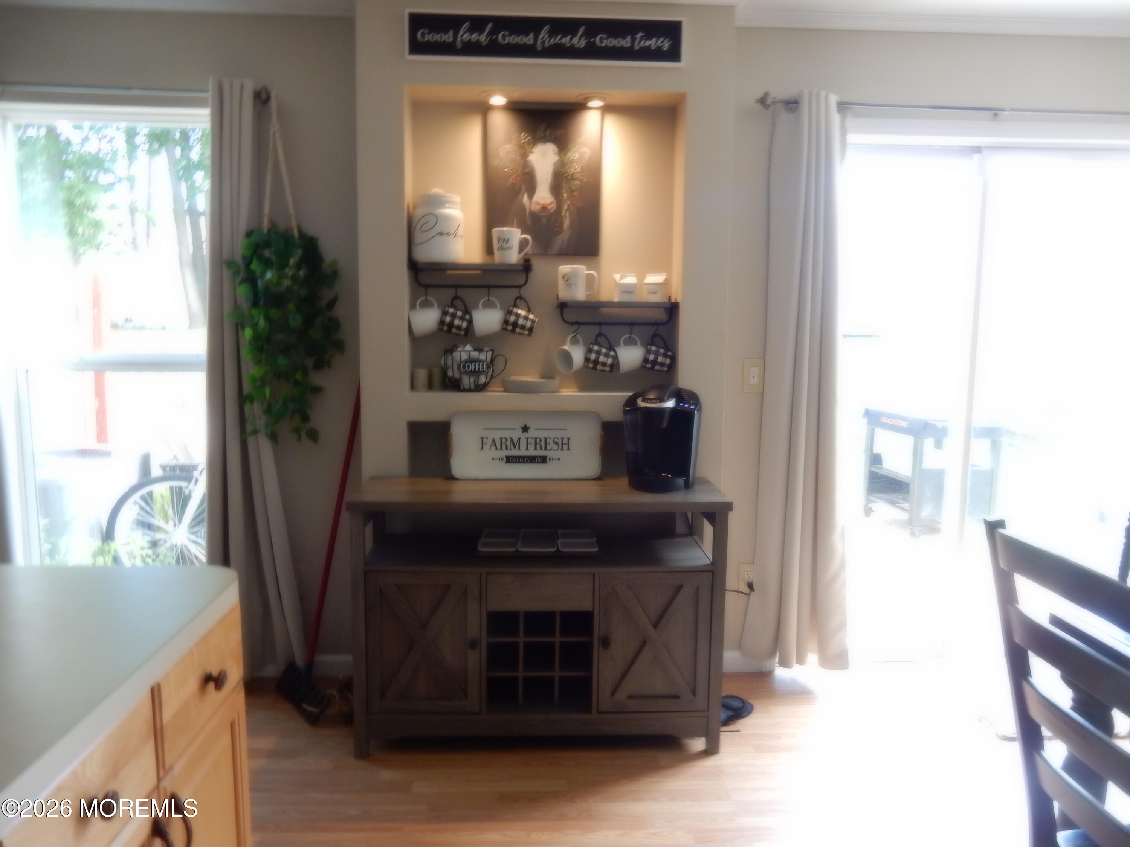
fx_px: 816
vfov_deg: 54.9
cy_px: 424
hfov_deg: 69.4
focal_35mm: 25
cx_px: 565
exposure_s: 1/30
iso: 220
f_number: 3.7
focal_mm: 4.5
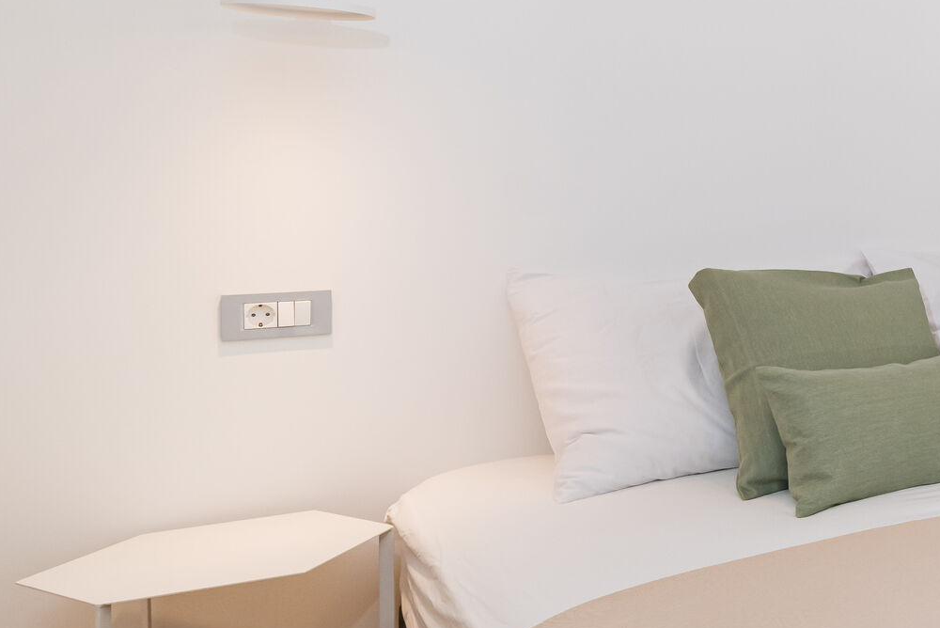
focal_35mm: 42
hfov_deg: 34.1
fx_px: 1097
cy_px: 196
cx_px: 1207
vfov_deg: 31.6
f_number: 8
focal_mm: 15
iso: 400
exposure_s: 1/100
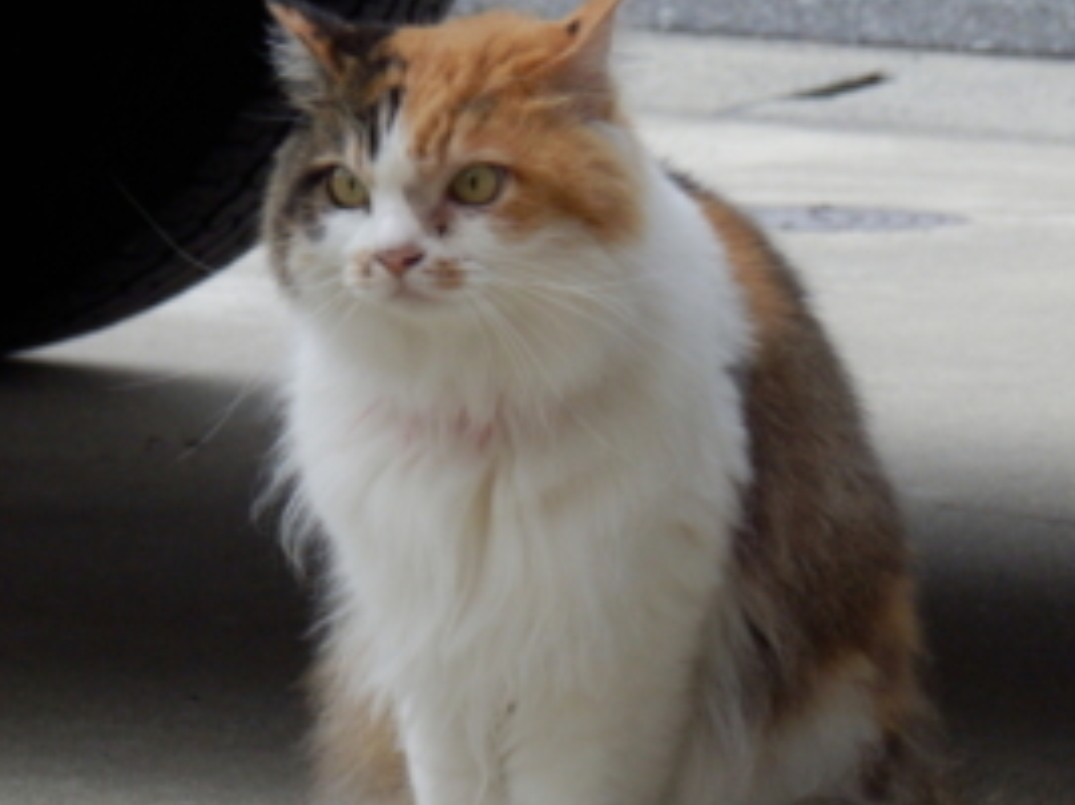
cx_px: 640
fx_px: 12727
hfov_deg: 4.8
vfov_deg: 3.6
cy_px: 431
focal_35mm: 410
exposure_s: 1/200
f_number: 6.4
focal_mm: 48.9
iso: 400
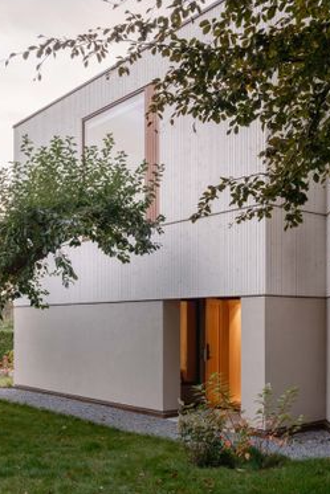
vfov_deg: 50.5
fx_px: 522
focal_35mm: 38
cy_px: 212
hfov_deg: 35.1
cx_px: 156
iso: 125
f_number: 7.1
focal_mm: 22.3
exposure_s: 1/4
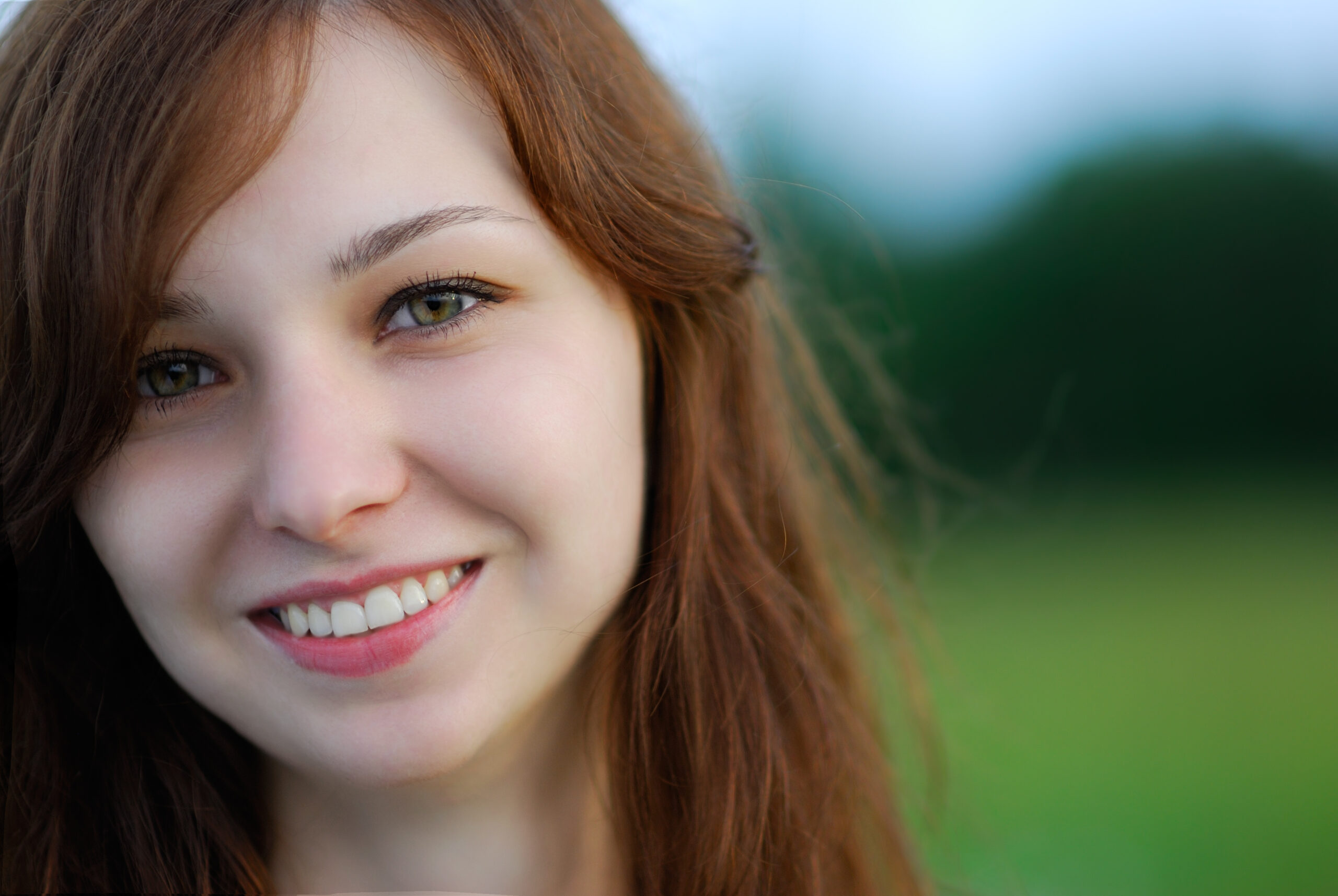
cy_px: 448
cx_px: 669
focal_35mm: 128
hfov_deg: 16.1
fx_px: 4745
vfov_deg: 10.8
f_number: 1.4
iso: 100
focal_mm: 85
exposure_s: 1/640
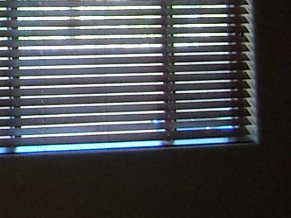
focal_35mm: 223
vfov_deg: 6.6
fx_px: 1874
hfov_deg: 7.6
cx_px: -630
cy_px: -117
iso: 200
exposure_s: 1/60
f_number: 2.8
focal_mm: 5.7
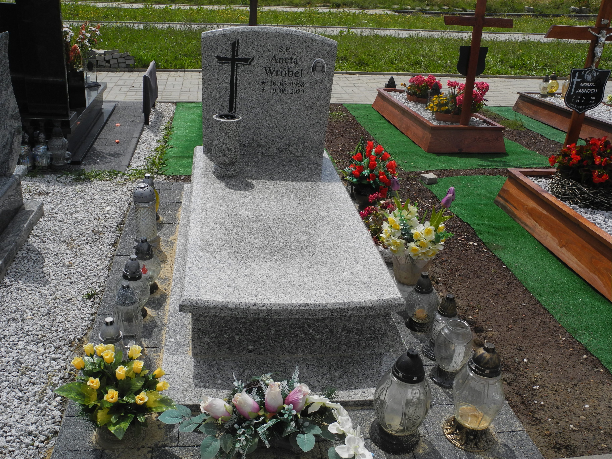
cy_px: 230
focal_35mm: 35
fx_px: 619
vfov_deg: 40.7
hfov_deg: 52.6
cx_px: 306
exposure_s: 1/1000
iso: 100
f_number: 5.6
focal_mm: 7.4
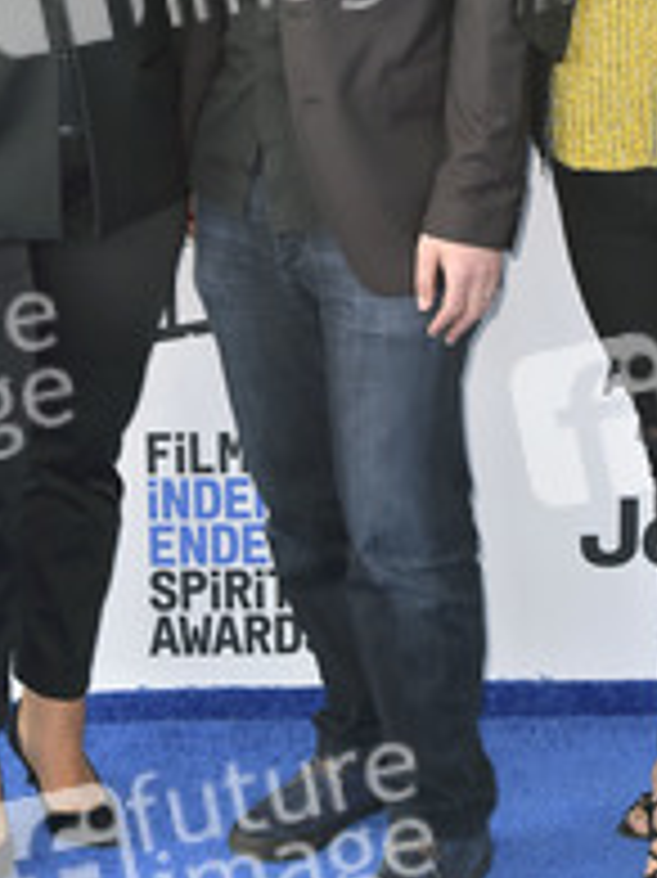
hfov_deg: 10.7
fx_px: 3496
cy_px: 176
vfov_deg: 14.2
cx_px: 335
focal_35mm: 138
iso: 500
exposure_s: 1/320
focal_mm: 70
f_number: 6.3
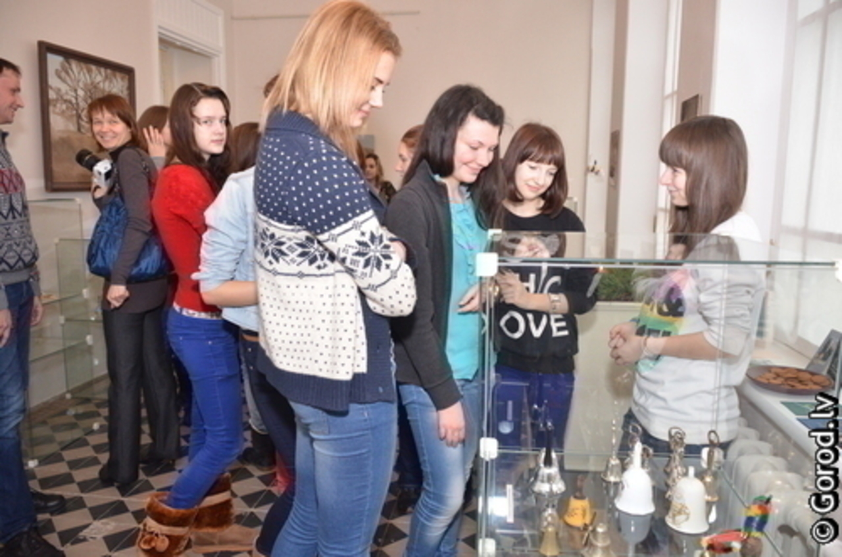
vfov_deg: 47.7
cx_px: 421
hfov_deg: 67.5
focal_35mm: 27
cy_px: 278
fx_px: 630
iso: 1250
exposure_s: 1/200
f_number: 3.5
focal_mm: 18
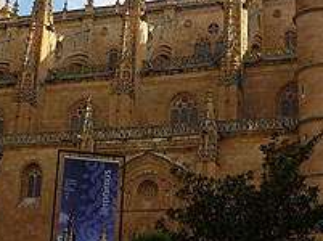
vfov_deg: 19.5
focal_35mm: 74
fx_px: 689
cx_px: 159
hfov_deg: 26.4
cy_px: 30
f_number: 2.8
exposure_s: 1/800
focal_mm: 5.5
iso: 100
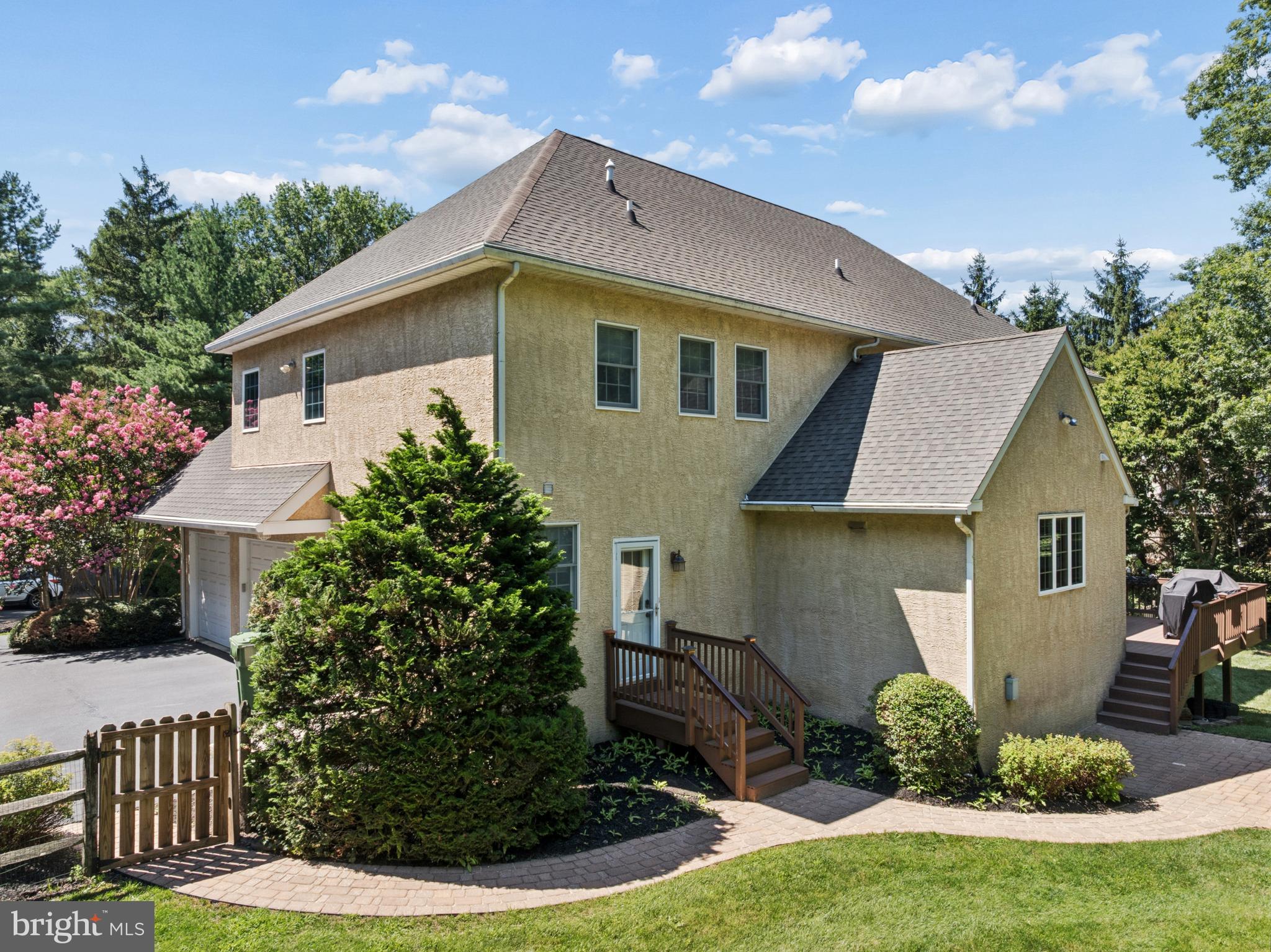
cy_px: 476
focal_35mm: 24
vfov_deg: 56.8
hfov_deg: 71.6
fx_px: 881
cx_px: 636
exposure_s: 1/10
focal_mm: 12.3
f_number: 9
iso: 100
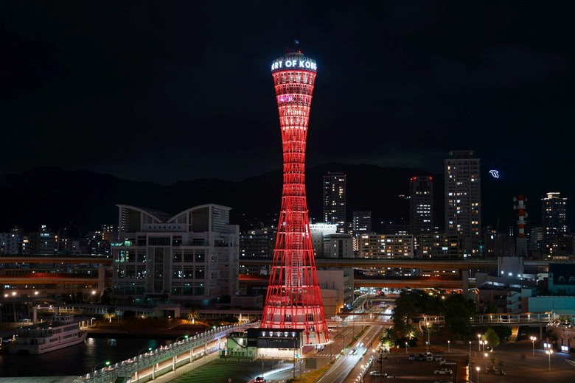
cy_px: 192
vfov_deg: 27.5
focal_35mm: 49
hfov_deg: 40.3
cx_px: 288
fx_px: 783
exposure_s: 1.3
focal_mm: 49
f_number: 4
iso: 100
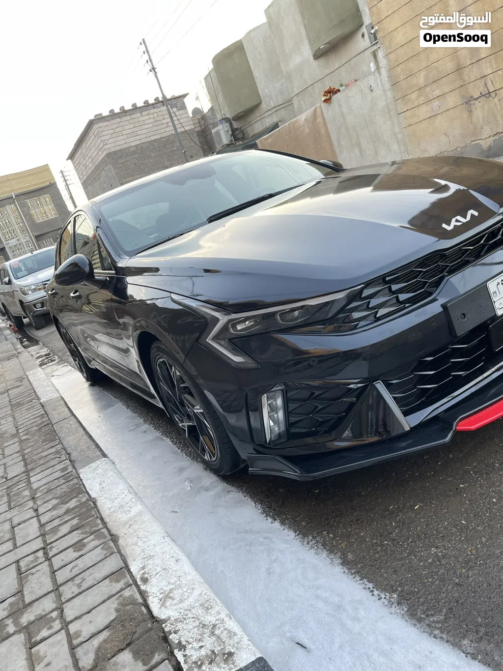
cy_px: 336
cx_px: 252
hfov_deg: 54.9
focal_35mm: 25
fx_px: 484
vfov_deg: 69.4
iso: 80
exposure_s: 1/121
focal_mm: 5.1
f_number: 1.6
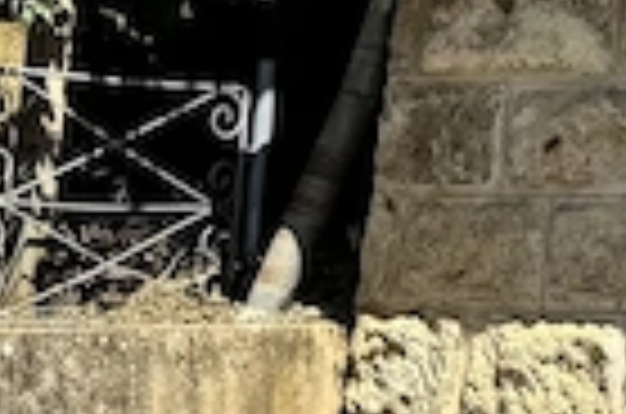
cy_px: -432
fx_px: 3123
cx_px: 1527
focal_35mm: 180
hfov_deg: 10.0
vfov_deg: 7.3
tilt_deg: +12.4
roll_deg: -2.0
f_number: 1.78
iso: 80
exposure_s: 1/4950
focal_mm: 6.76
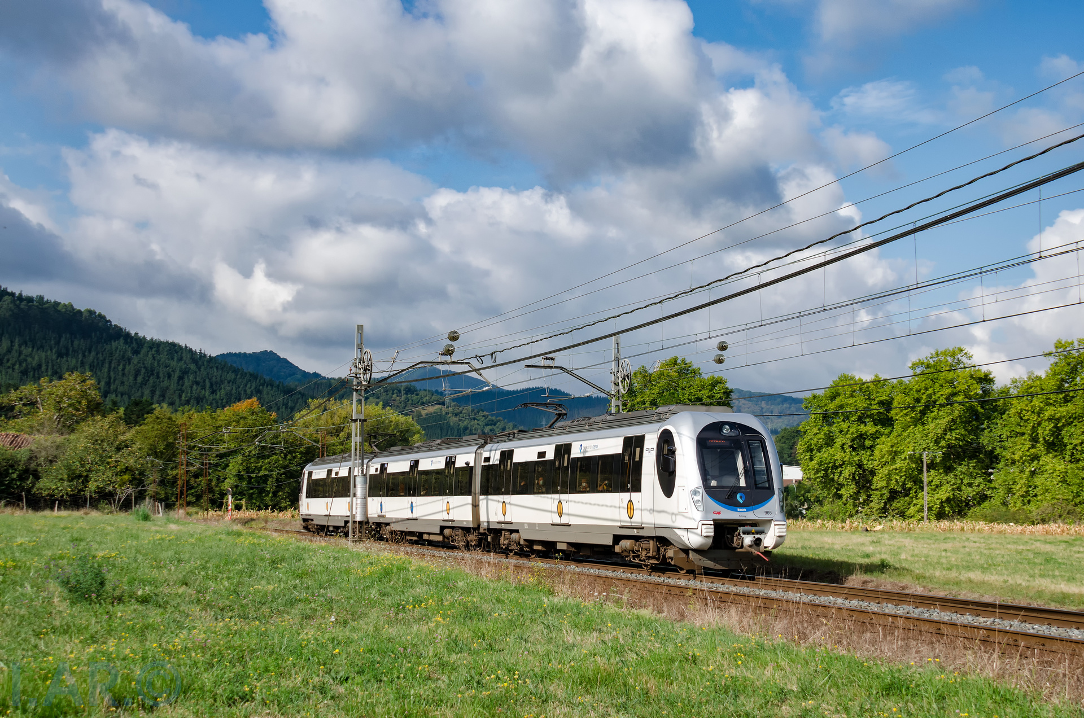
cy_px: 359
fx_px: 1578
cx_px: 542
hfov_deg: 37.9
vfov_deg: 25.6
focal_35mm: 52
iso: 250
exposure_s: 1/640
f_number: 7.1
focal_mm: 35
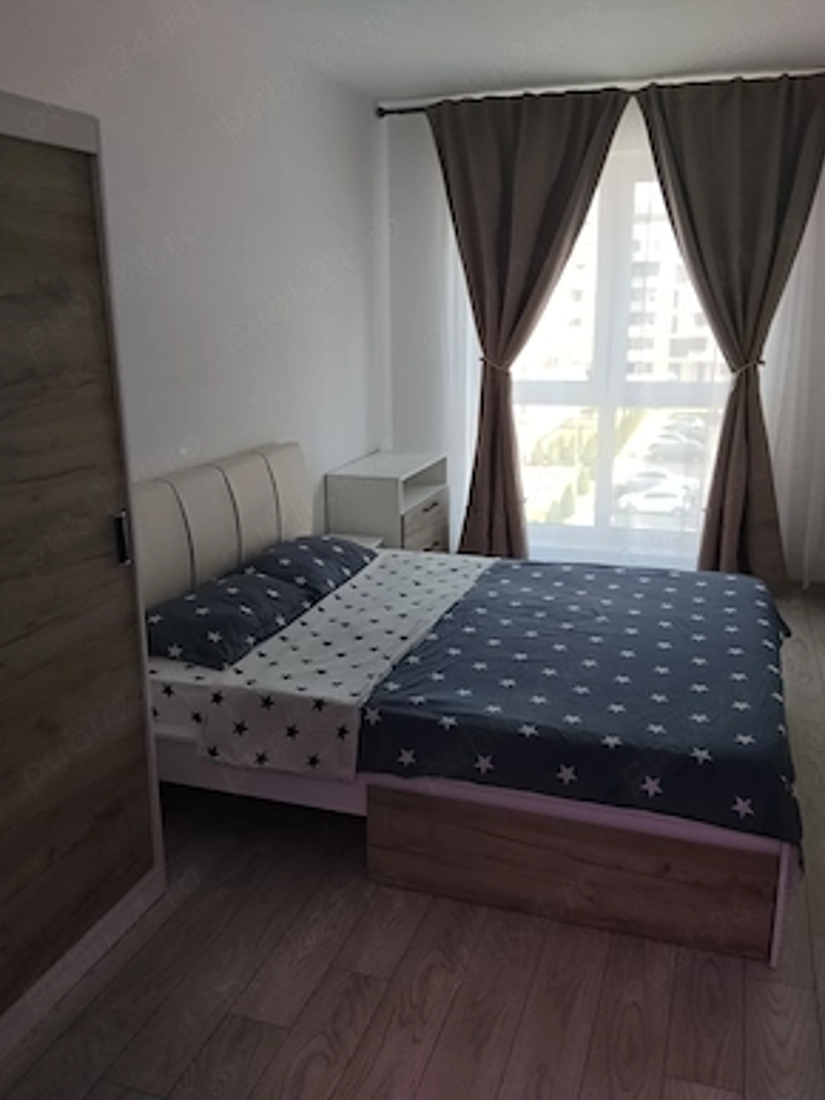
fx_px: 954
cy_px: 549
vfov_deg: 60.0
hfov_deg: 46.8
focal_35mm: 30
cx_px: 410
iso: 80
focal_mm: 3.96
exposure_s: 1/100
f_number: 1.8
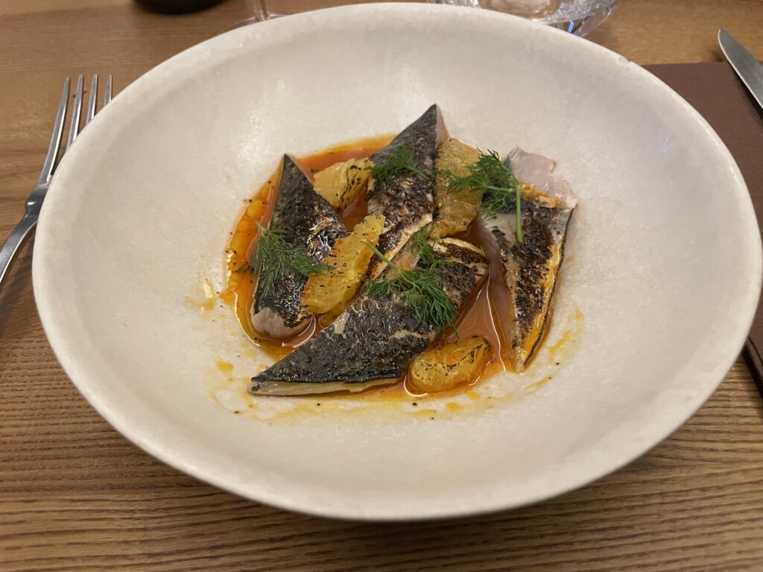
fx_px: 573
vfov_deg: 53.1
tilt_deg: -53.4
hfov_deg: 67.3
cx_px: 382
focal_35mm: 26
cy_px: 286
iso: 400
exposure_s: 1/60
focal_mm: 4.2
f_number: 1.6
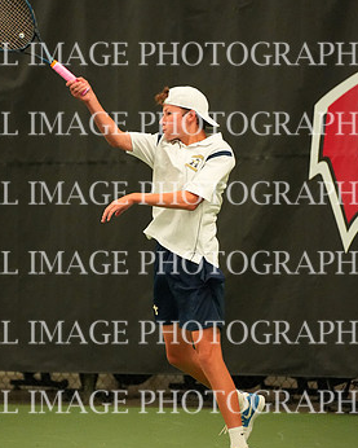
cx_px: 130
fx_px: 3124
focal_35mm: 236
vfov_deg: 8.2
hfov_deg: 6.6
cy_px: 228
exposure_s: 1/1600
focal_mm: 150
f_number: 2.8
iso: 12800
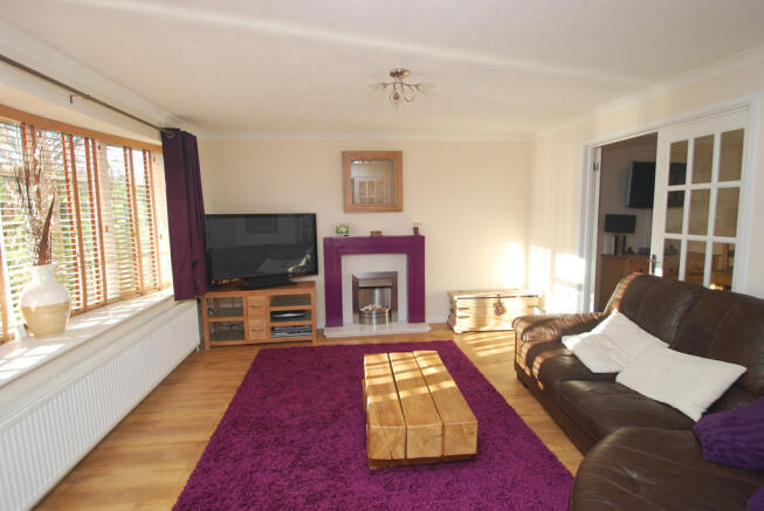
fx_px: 366
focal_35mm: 17
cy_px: 256
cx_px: 382
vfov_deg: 69.8
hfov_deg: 92.4
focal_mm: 11.5
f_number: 5
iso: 200
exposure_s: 1/100
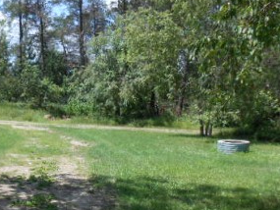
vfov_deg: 26.3
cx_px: 64
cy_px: 184
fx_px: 437
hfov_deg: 34.6
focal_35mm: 54
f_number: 3.8
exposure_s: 1/400
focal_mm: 5.3
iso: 80
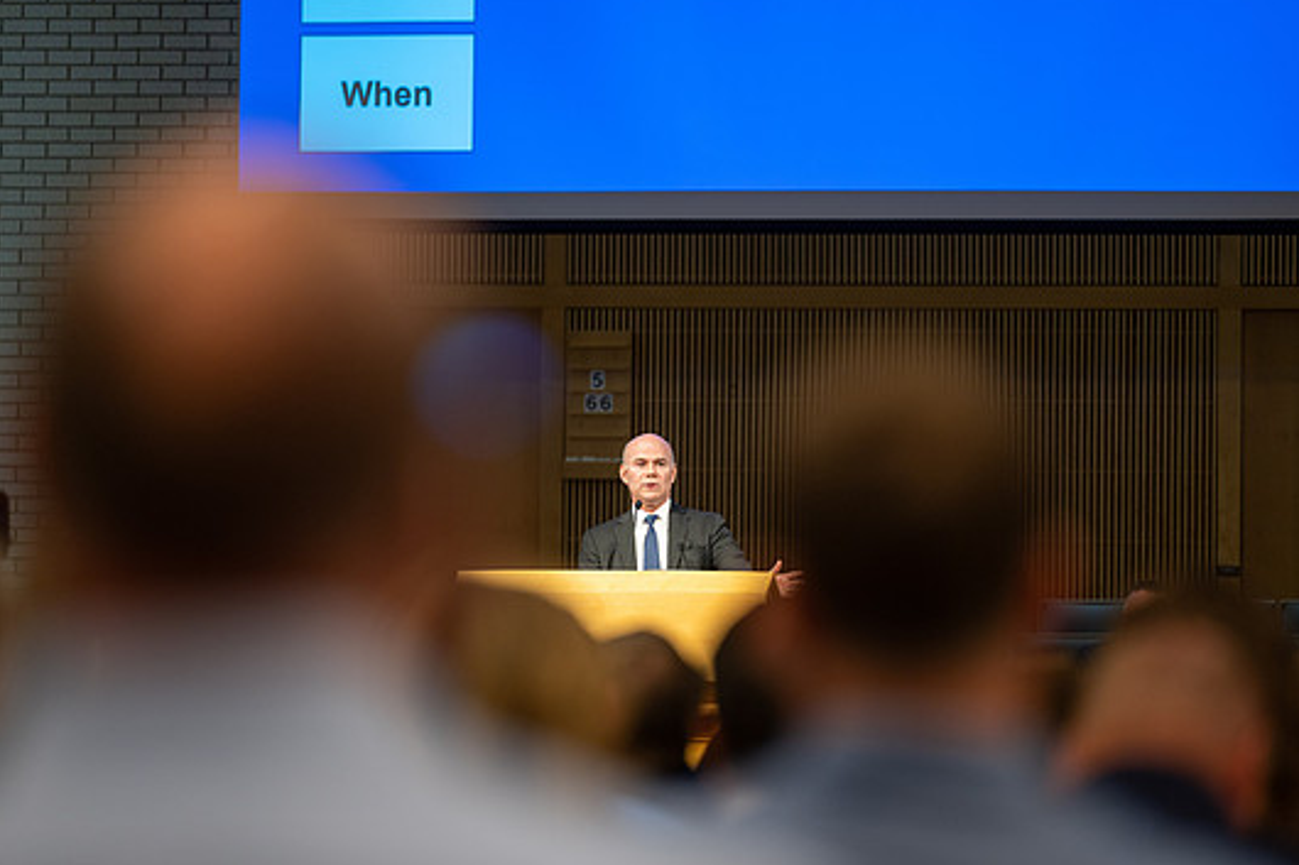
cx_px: 708
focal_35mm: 219
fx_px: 7899
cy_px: 437
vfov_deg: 6.3
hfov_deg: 9.4
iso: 400
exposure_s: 1/125
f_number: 2.8
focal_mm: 200
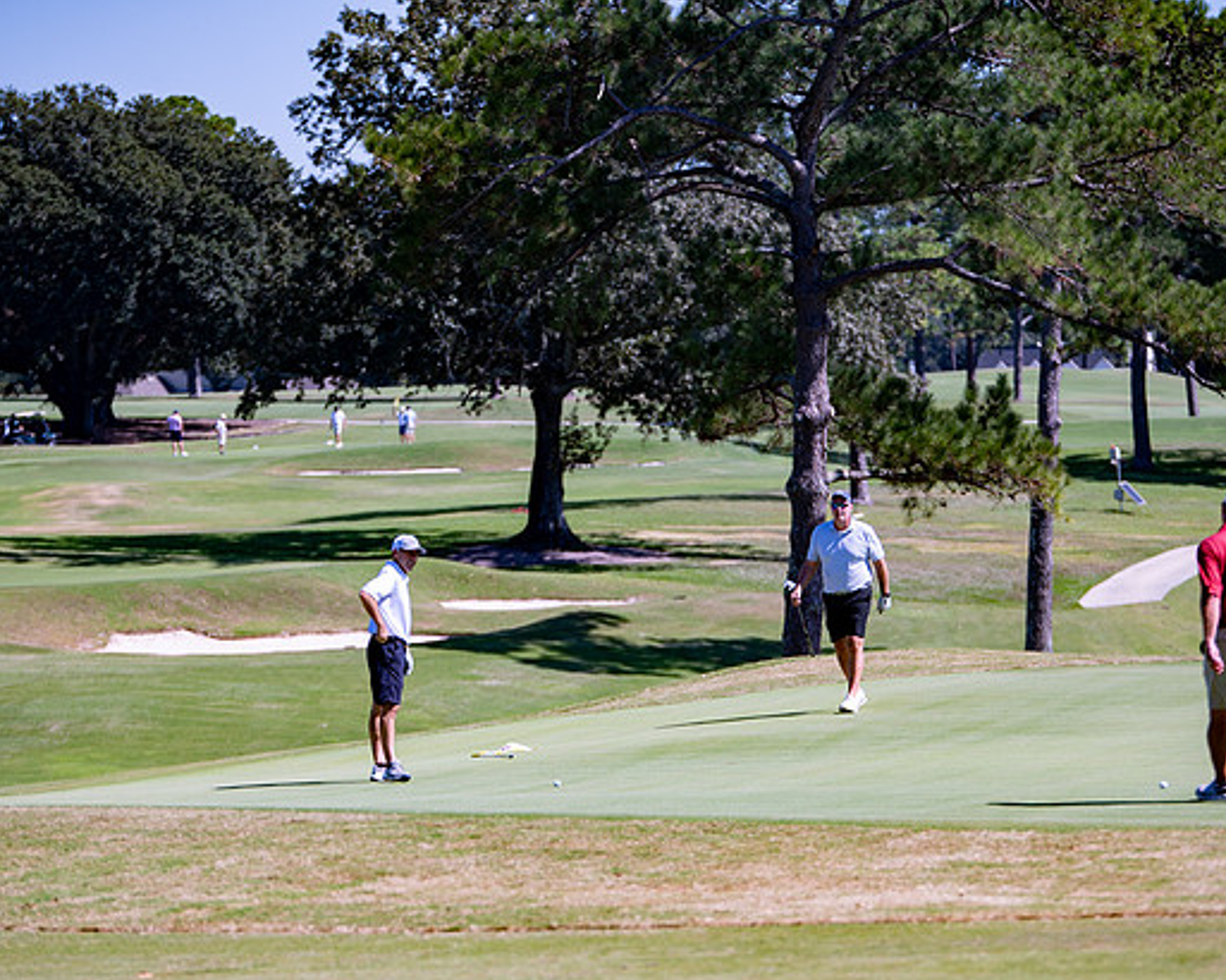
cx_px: 604
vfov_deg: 9.0
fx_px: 6239
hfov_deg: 11.2
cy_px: 544
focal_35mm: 172
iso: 100
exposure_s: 1/1600
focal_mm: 130
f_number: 2.8
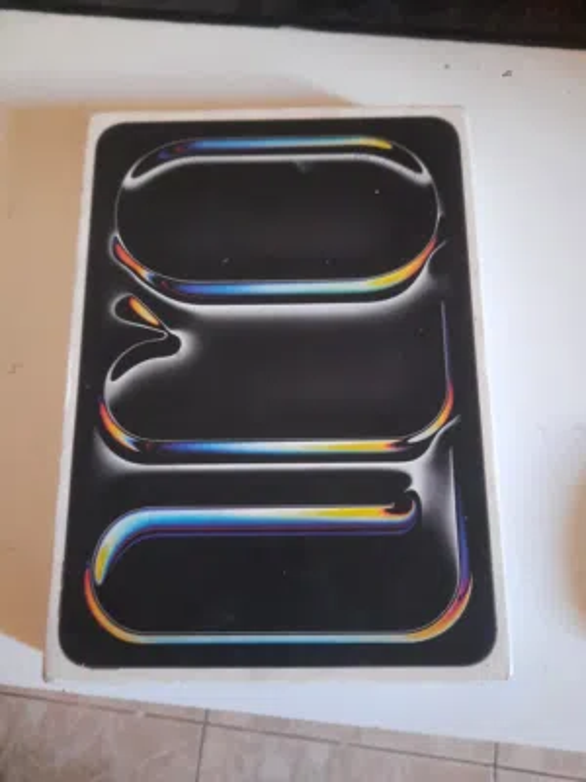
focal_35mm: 25
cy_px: 391
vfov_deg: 69.4
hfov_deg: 54.9
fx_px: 564
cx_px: 293
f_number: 2
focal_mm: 4.6
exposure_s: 1/20
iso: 800
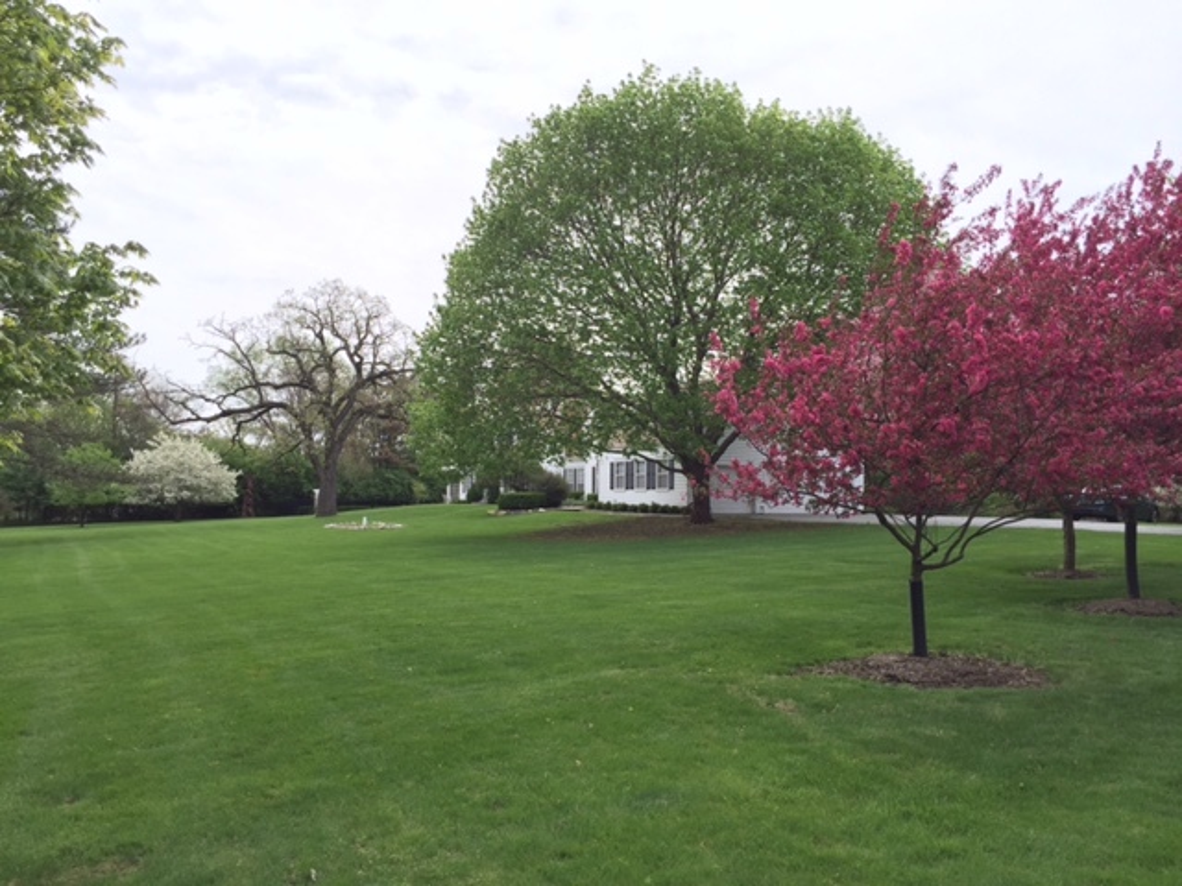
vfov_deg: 48.2
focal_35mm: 29
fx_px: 990
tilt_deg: +2.3
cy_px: 443
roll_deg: -0.7
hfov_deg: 61.7
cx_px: 591
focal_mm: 4.15
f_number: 2.2
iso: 32
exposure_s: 1/648
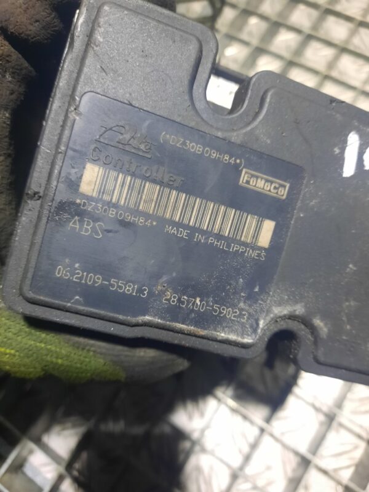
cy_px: 246
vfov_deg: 69.4
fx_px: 355
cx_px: 184
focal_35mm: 25
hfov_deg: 54.9
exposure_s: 1/25
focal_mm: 4.6
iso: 400
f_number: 2
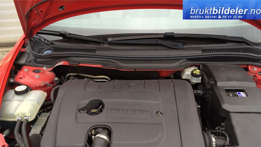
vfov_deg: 35.2
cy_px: 102
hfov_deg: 59.5
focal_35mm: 33
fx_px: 228
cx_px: 128
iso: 40
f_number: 2.2
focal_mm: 4.15
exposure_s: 1/60
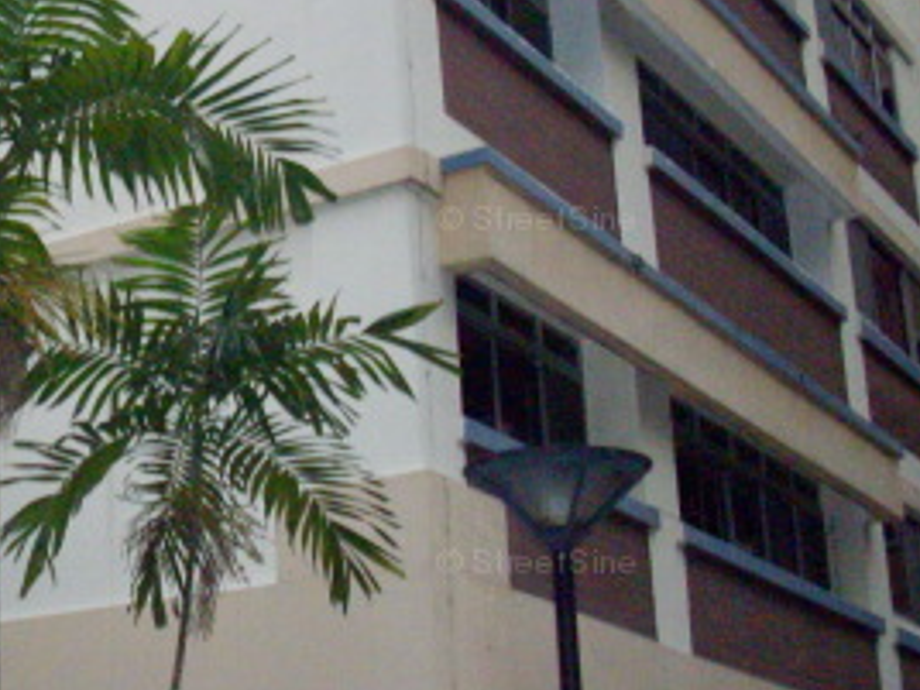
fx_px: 2020
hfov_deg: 24.5
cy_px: 223
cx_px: 7
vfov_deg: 19.3
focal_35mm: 76
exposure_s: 1/50
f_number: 2.8
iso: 400
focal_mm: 6.2
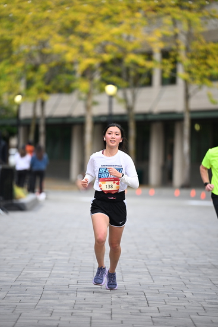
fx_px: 1815
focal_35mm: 200
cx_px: 109
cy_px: 164
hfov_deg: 6.9
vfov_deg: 10.3
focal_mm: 200
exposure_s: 1/1600
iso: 640
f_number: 2.8
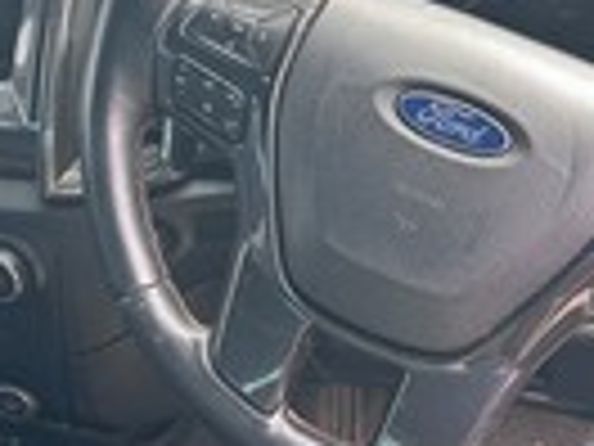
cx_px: 310
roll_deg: +3.1
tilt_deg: -32.5
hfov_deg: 28.2
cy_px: 257
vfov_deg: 21.3
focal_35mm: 69
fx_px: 1184
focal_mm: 5.7
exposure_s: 1/191
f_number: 1.5
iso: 50
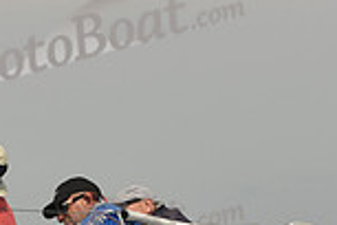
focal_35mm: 758
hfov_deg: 2.7
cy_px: 389
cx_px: -178
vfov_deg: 1.8
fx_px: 7095
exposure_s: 1/800
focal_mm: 200
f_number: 8
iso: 250
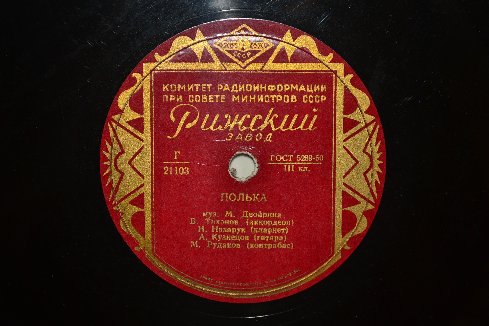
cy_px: 163
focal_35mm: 82
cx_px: 244
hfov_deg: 24.6
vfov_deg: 16.6
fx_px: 1120
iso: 100
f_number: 5.6
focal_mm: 55
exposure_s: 1/60
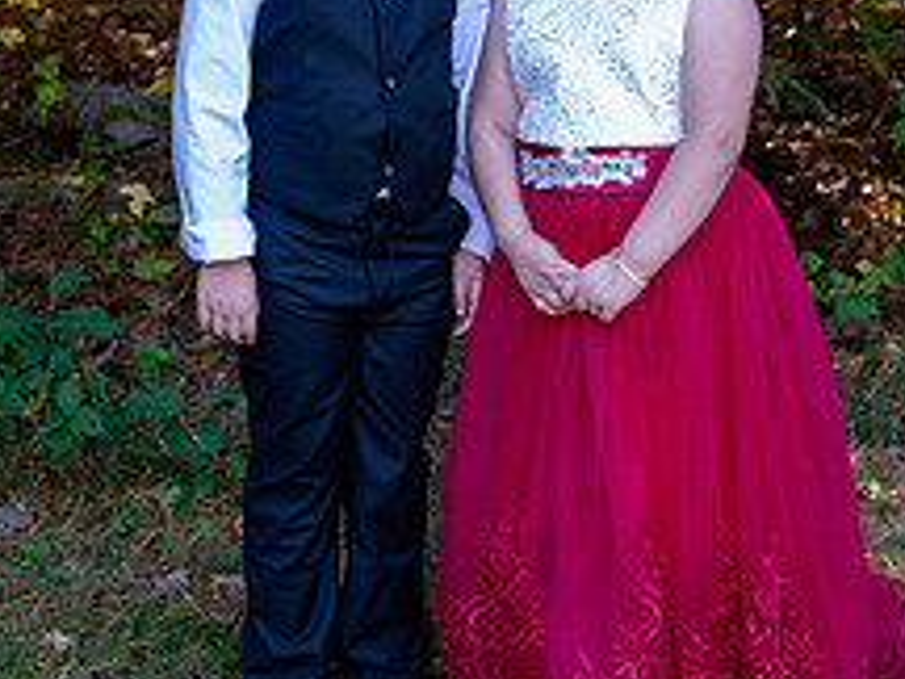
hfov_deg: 15.6
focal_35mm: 126
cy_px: 222
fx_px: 3294
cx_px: 601
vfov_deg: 11.7
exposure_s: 1/60
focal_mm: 63
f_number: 6
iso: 640
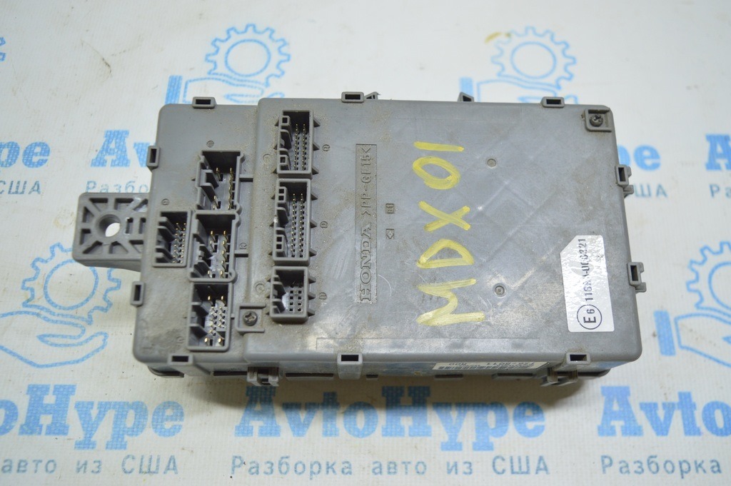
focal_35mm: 33
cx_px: 366
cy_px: 243
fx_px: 670
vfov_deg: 39.9
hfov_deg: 57.3
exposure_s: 1/60
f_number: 3.8
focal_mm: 22
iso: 400
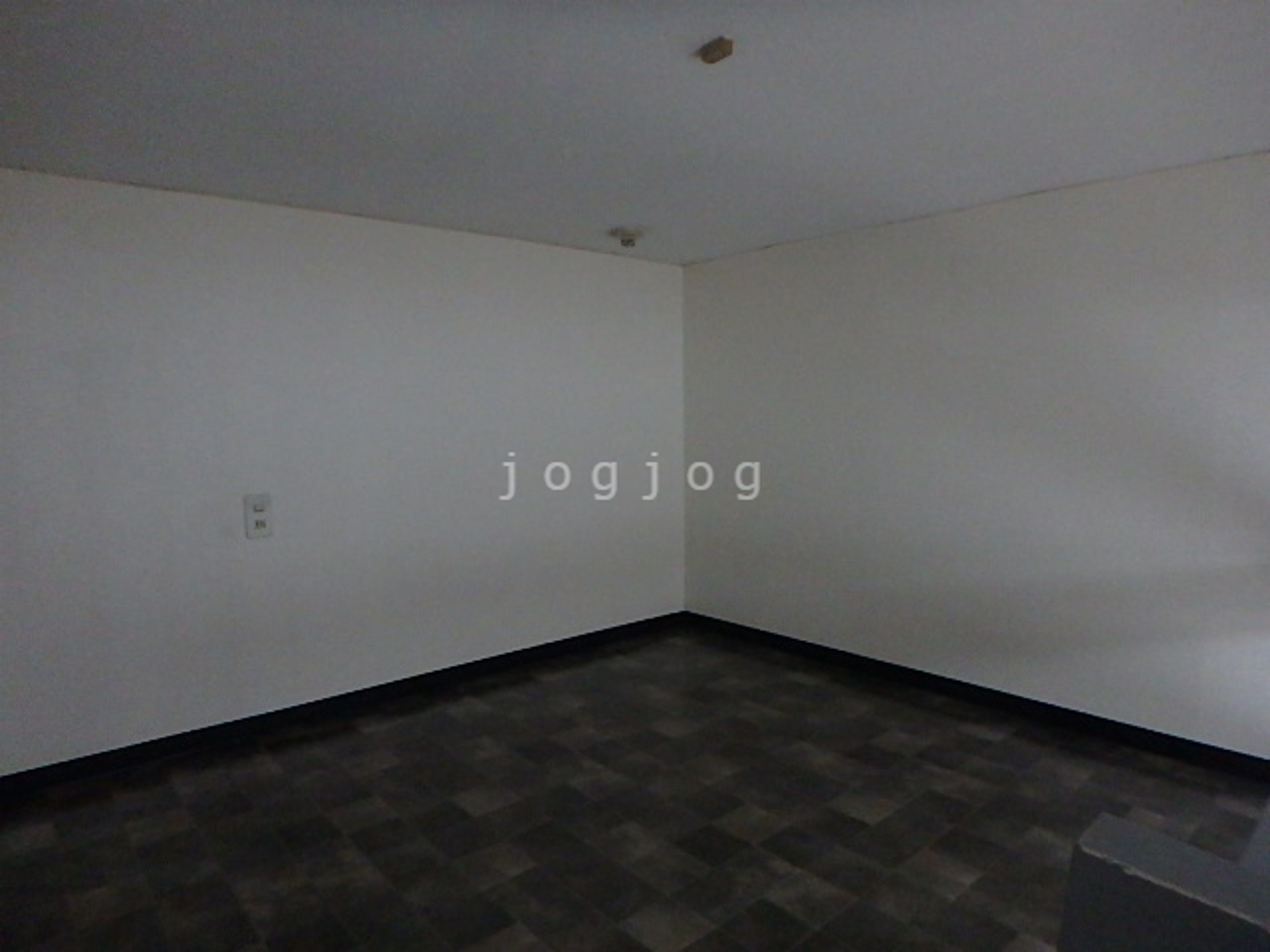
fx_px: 770
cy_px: 476
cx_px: 635
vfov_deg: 63.4
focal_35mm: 21
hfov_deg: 79.0
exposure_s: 1/30
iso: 1000
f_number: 3.5
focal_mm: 3.7
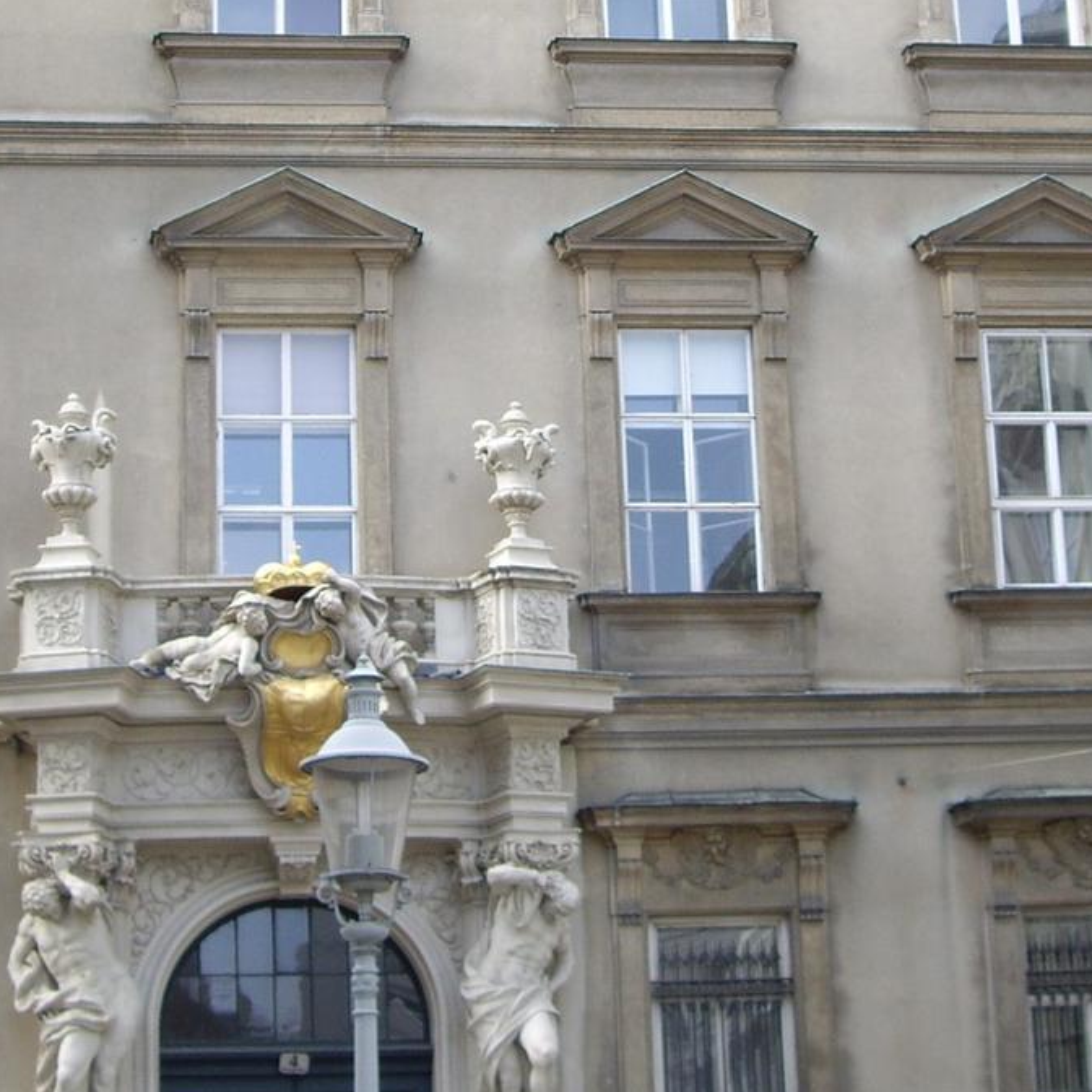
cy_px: 226
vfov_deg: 18.0
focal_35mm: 96
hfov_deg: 18.1
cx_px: 618
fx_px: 3426
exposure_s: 1/125
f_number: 2.8
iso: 64
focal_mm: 7.9
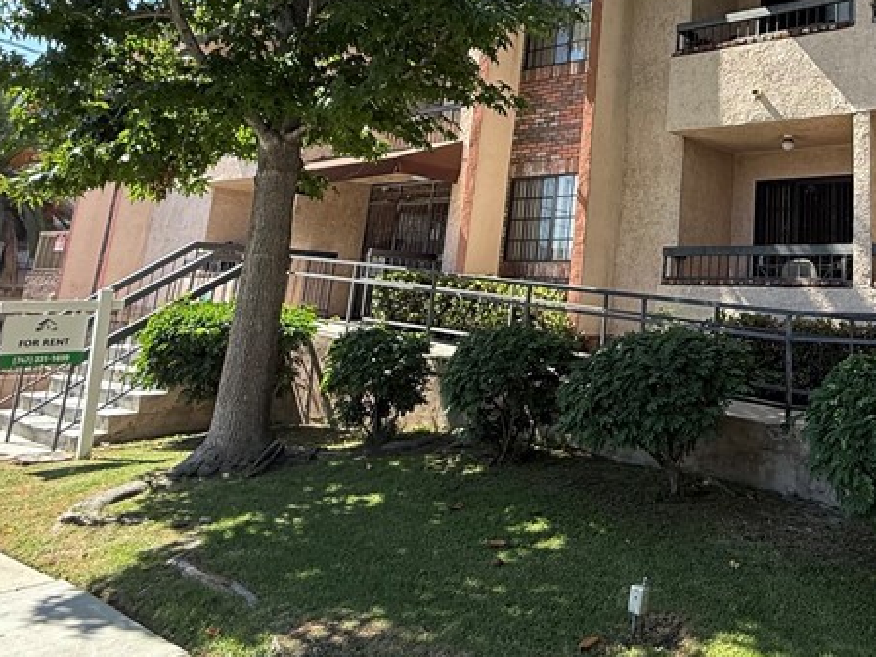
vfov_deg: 42.1
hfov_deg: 51.7
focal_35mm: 32
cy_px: 127
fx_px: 810
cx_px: 747
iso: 64
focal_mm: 2.22
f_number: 2.2
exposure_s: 1/411
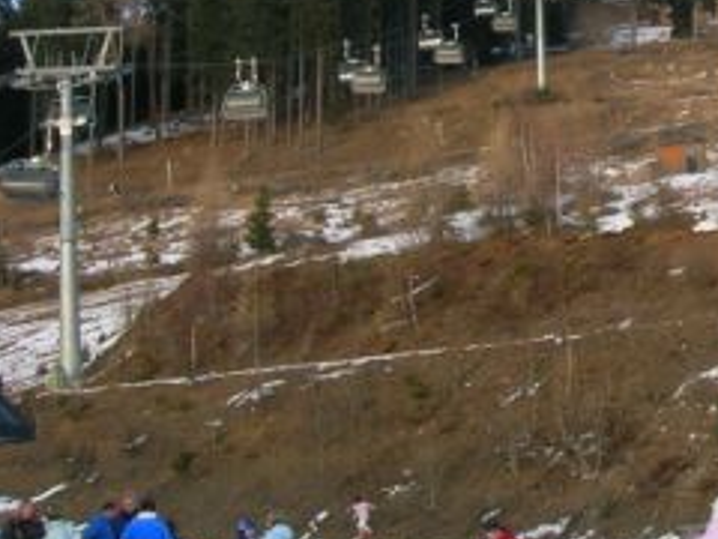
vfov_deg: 15.3
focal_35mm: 96
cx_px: 754
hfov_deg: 19.7
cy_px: 97
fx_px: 1991
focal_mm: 6
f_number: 4.9
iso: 50
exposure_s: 1/54.6
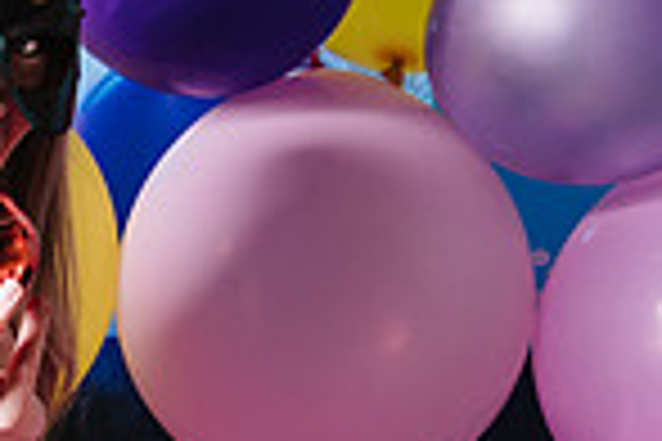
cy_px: 299
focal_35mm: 146
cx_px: -625
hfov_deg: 12.5
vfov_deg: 9.4
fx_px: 2685
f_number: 4.5
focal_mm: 30
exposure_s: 1/160
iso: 64
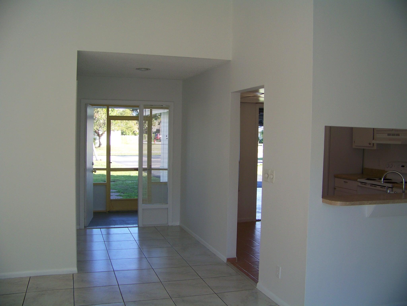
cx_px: 204
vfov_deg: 39.7
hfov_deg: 51.4
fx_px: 423
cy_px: 153
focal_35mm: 36
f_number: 2.8
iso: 64
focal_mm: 5.85
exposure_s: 1/80
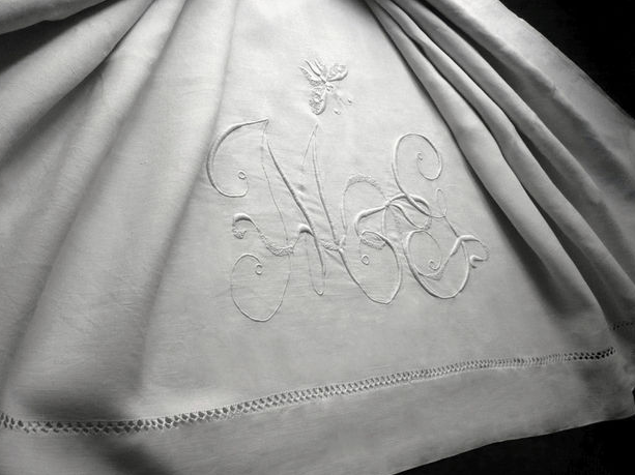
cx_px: 314
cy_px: 254
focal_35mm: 40
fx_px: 733
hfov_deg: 46.8
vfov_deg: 35.9
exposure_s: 1/200
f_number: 2.8
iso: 400
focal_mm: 5.8
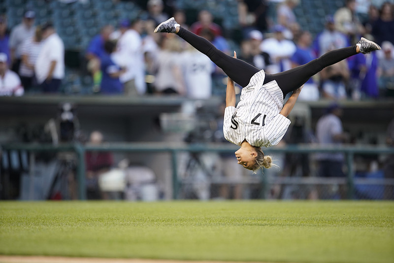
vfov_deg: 3.4
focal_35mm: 400
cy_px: 132
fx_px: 4379
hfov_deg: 5.2
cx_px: 197
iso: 800
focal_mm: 400
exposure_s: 1/1250
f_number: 2.8
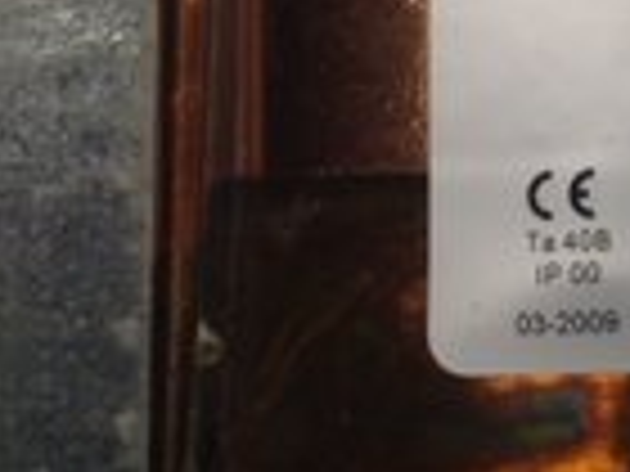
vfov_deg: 14.6
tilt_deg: -81.3
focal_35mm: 100
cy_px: 2
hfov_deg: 18.6
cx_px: 752
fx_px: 1820
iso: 64
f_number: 2.4
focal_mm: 4.28
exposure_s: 1/60
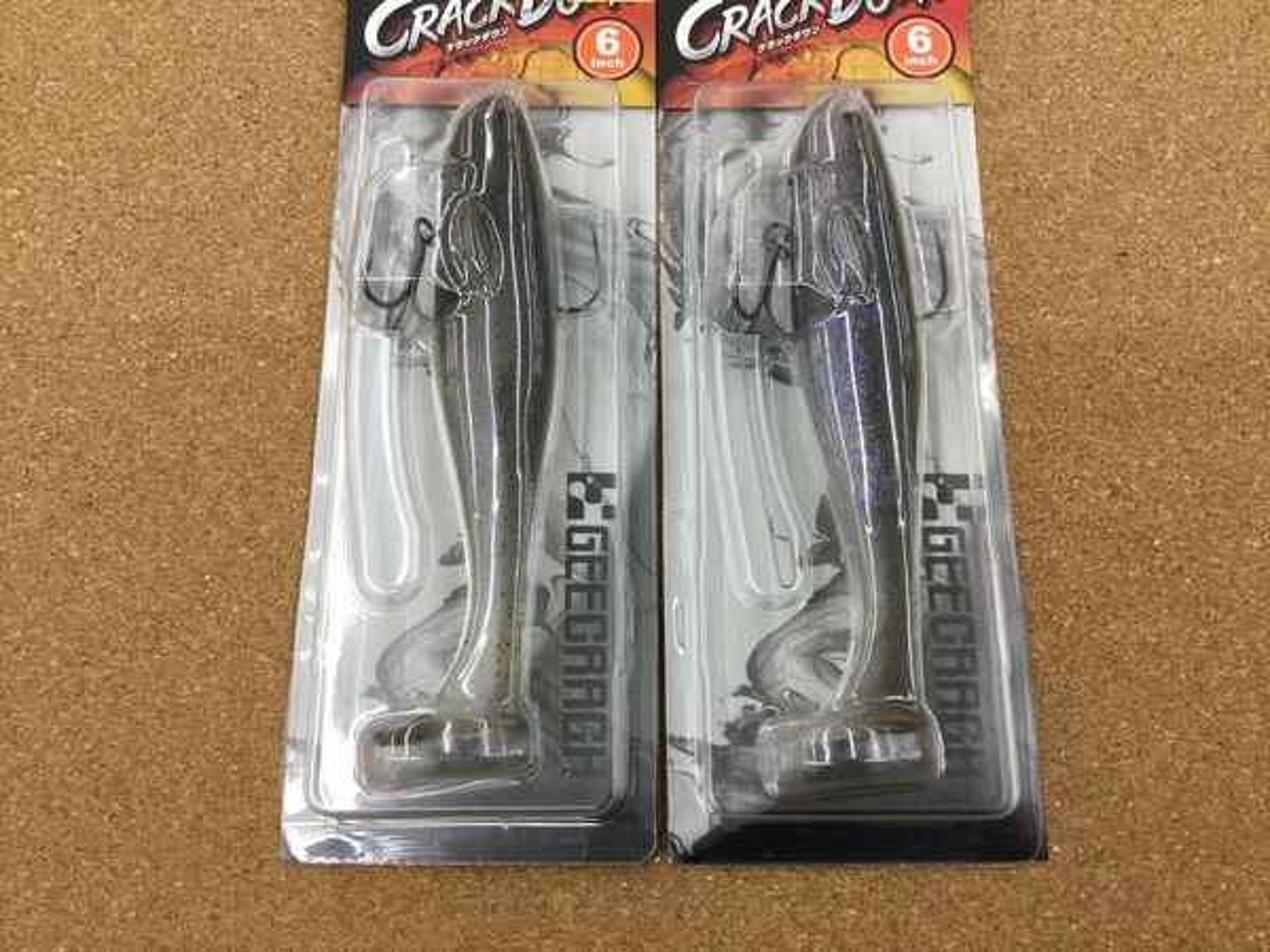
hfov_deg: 58.4
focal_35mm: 31
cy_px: 476
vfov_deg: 45.4
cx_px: 635
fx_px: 1137
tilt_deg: -72.5
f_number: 2.4
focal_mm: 3.3
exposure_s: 1/30
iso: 32
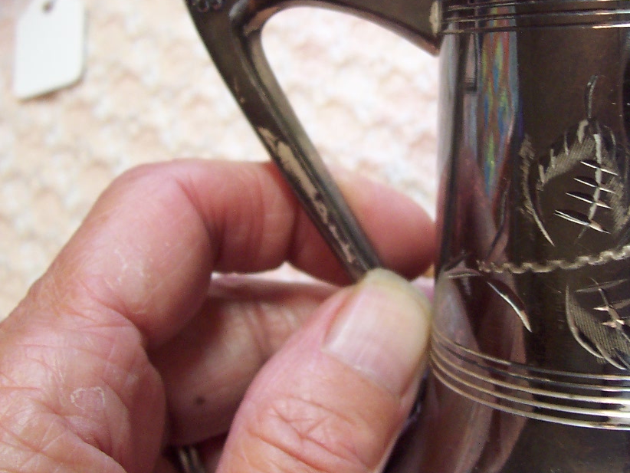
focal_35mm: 54
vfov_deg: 26.9
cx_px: 411
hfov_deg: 35.2
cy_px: 162
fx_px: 983
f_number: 2.8
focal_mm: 5.6
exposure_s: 1/30
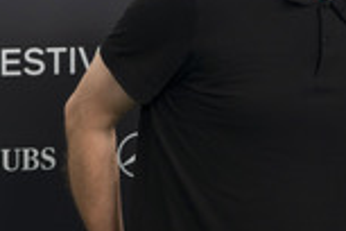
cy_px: 16
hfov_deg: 8.0
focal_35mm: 256
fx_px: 2460
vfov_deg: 5.4
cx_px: 284
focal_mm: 75
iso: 400
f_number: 4.5
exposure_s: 1/200
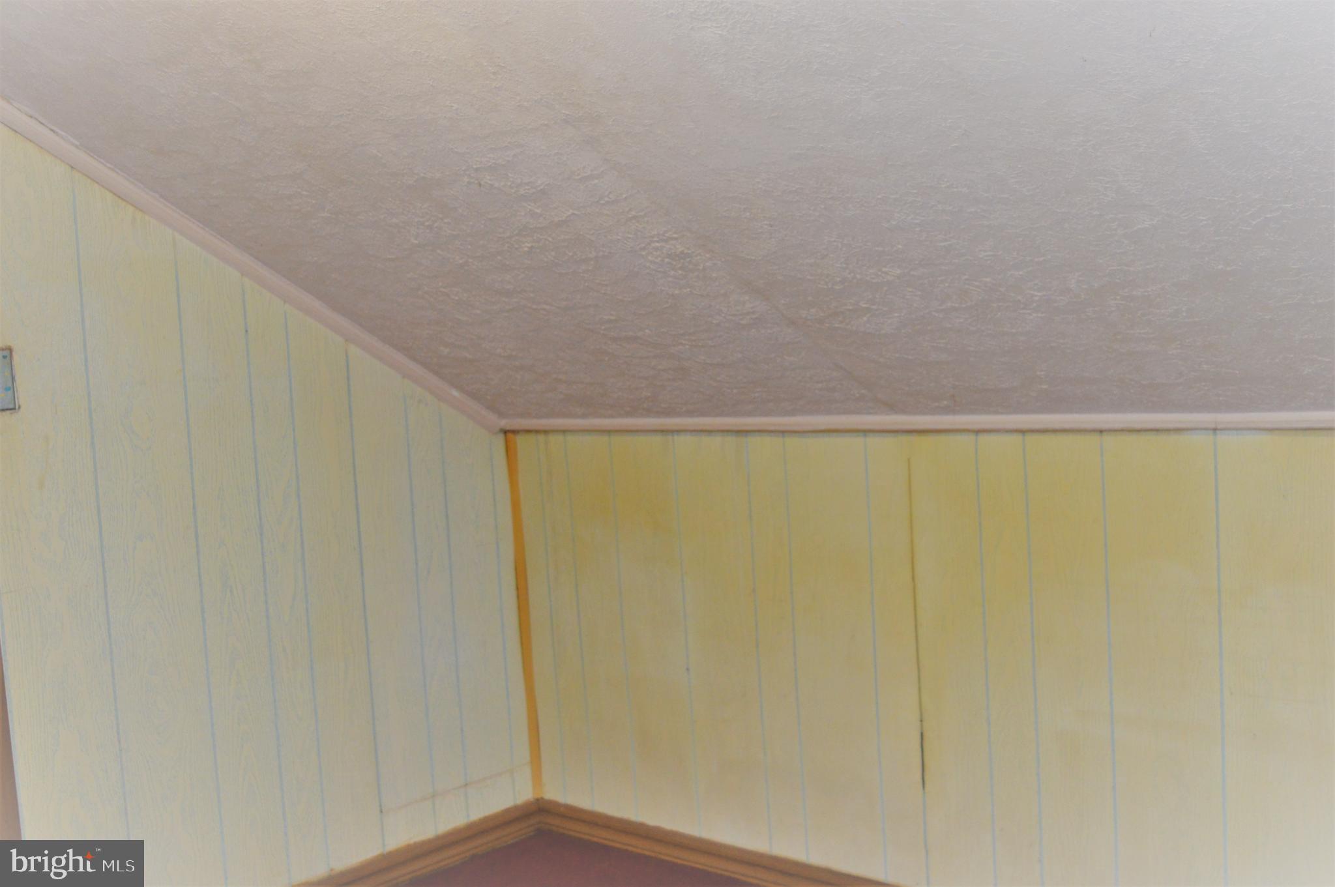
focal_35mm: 38
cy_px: 444
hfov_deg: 51.3
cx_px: 668
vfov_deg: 35.4
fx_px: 1389
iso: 1400
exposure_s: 1/60
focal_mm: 25
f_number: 4
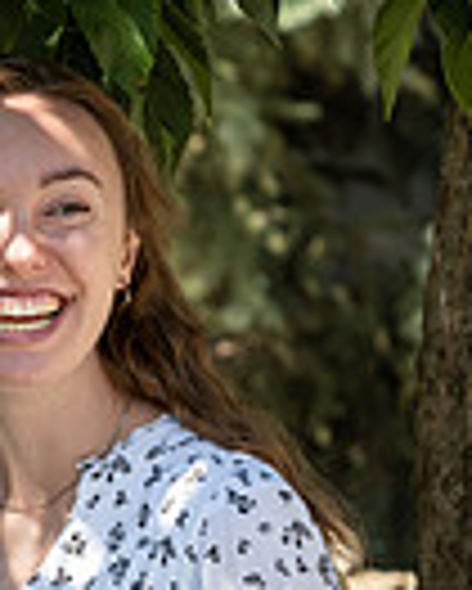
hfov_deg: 2.8
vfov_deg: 3.5
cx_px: -138
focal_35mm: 557
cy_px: 401
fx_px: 9715
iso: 125
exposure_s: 1/400
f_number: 4
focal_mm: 105
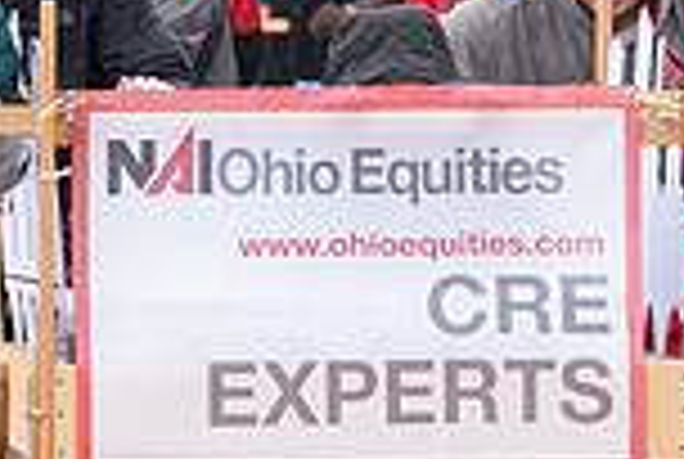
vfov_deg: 1.2
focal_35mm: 1168
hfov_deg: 1.8
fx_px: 22235
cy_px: 466
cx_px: 531
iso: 800
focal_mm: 200
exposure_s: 1/400
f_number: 7.1
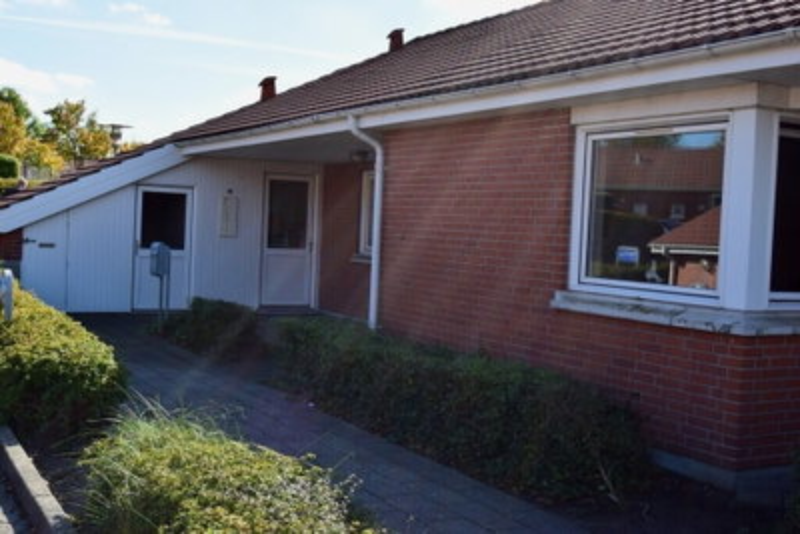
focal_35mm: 45
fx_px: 1000
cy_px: 267
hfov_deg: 43.6
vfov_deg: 29.9
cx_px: 400
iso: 400
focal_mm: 30
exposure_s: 1/320
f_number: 10
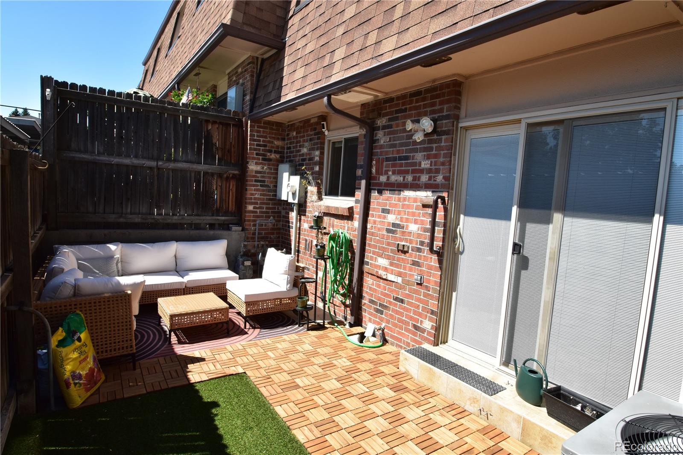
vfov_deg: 63.2
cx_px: 342
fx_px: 370
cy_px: 228
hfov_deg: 85.4
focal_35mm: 20
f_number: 11
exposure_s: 1/400
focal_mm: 13
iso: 400
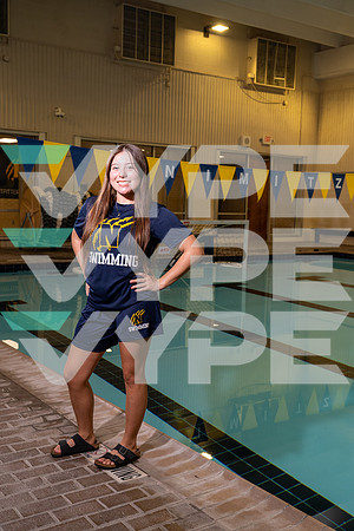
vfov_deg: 47.4
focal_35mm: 41
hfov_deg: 32.6
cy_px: 266
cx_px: 177
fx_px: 605
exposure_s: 1/250
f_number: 5.6
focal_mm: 41
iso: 800
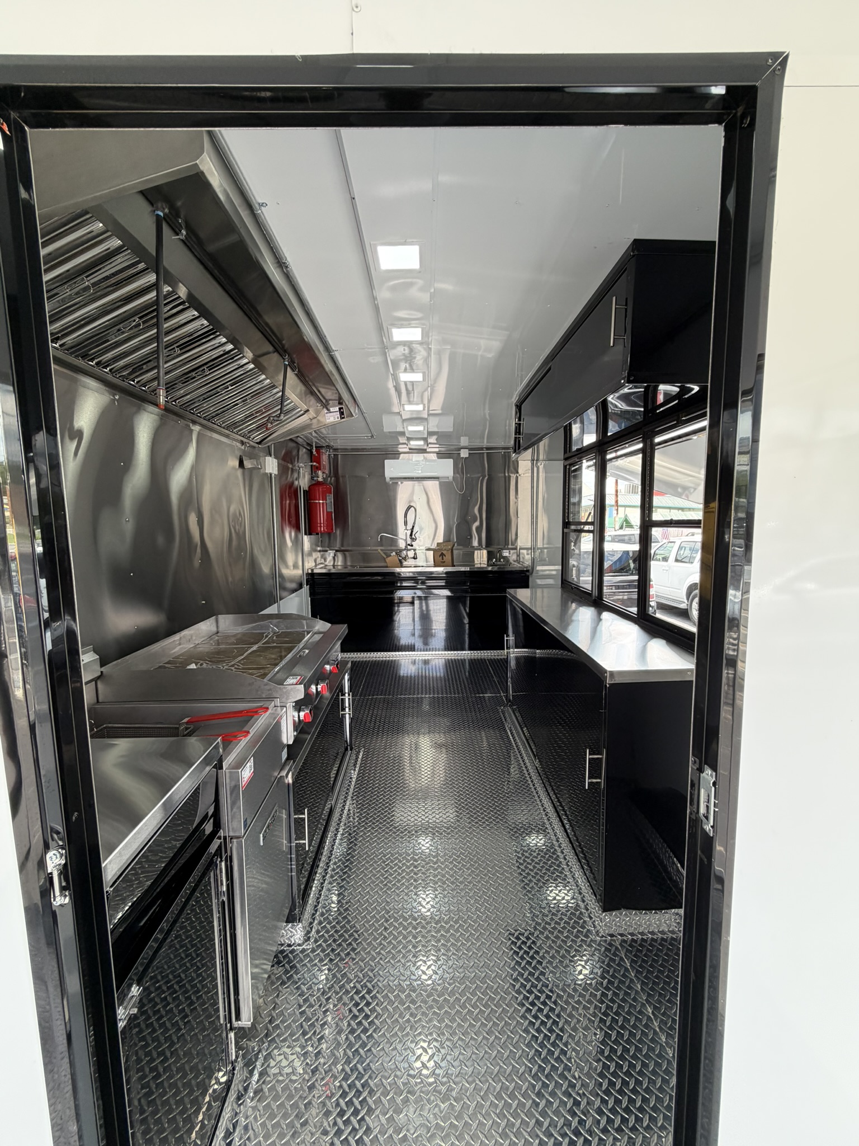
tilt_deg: -4.7
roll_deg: -1.6
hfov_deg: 85.7
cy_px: 573
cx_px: 430
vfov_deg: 102.1
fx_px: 463
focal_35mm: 14
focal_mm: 2.22
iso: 100
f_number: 2.2
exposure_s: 1/121
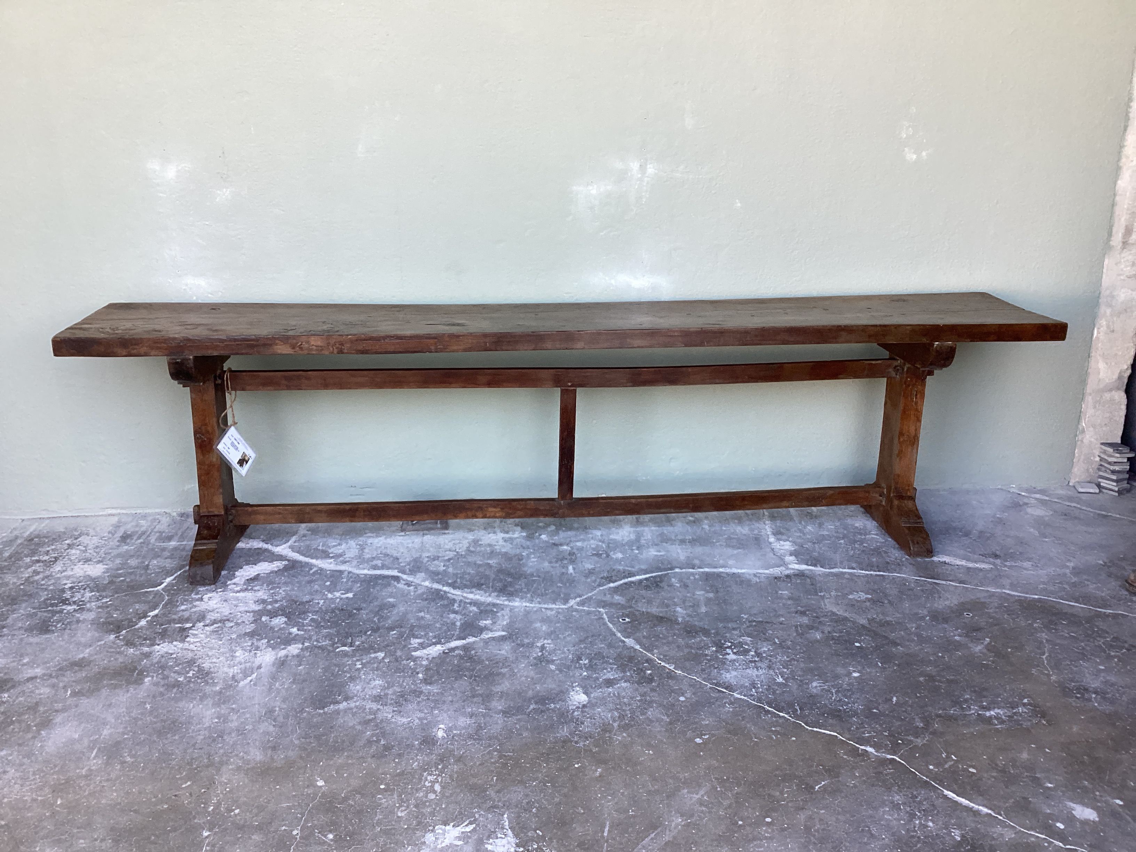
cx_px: 568
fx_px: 1017
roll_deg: +0.7
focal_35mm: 31
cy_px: 426
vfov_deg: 45.4
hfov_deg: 58.4
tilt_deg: -18.5
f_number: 2.4
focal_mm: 3.3
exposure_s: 1/120
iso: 64
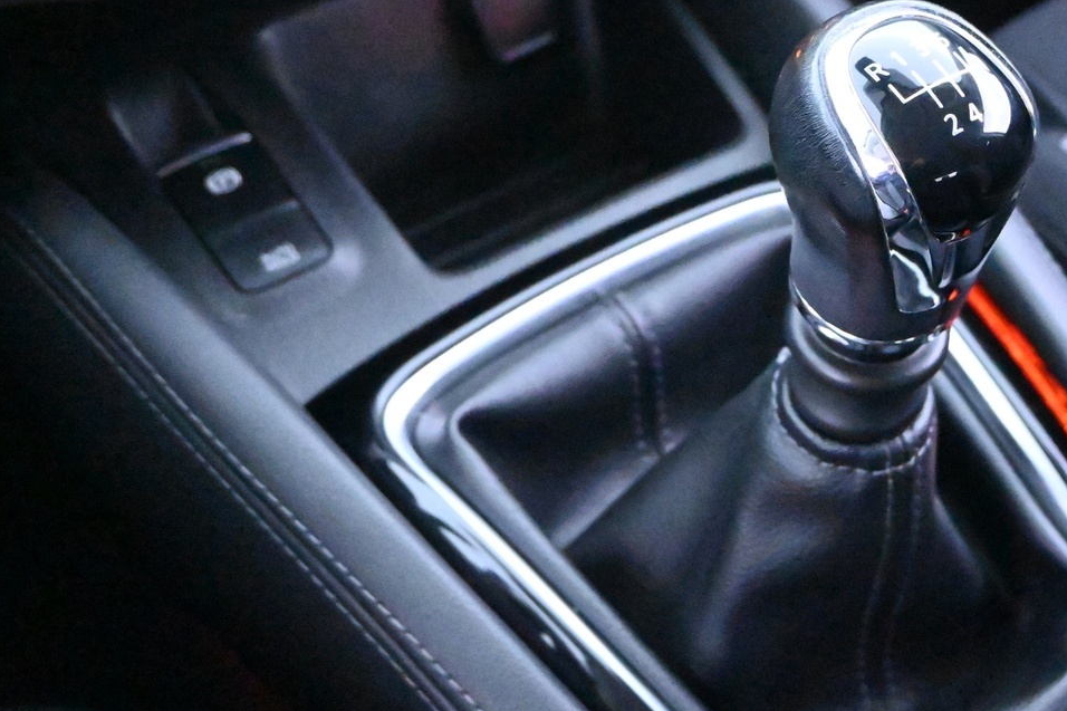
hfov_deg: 32.2
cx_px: 811
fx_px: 1808
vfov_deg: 22.1
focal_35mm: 61
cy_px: 191
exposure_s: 1/40
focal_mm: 24
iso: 32000
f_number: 4.2
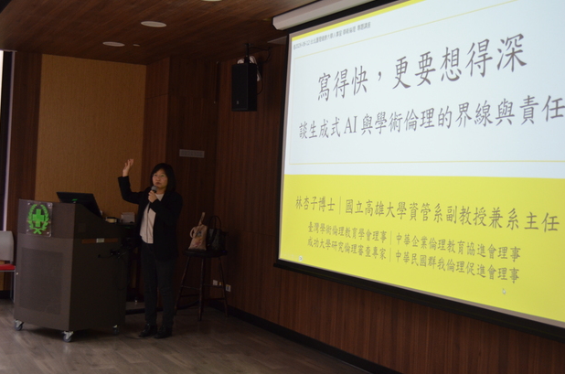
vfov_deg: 26.3
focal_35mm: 51
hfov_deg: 38.9
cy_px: 166
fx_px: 799
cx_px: 310
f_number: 4.5
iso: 900
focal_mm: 30
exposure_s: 1/100
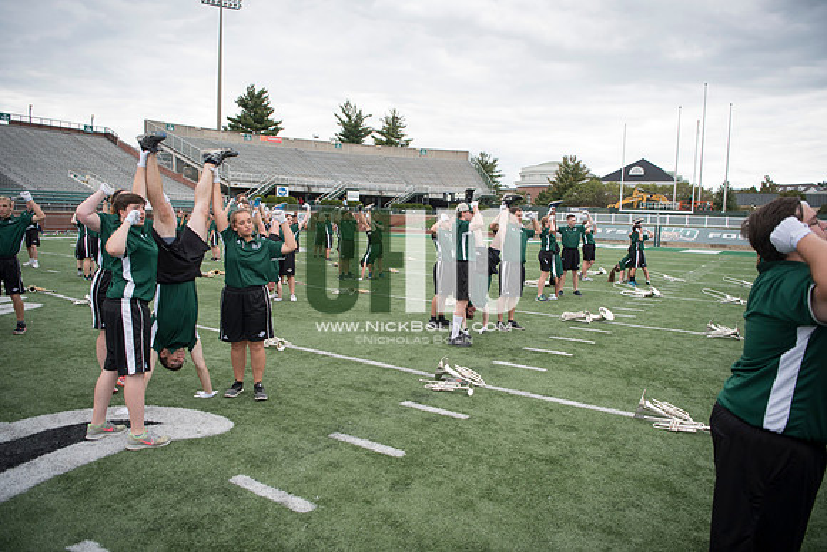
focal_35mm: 24
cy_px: 276
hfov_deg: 73.7
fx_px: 551
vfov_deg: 53.2
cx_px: 414
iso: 400
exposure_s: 1/400
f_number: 2.8
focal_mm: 24
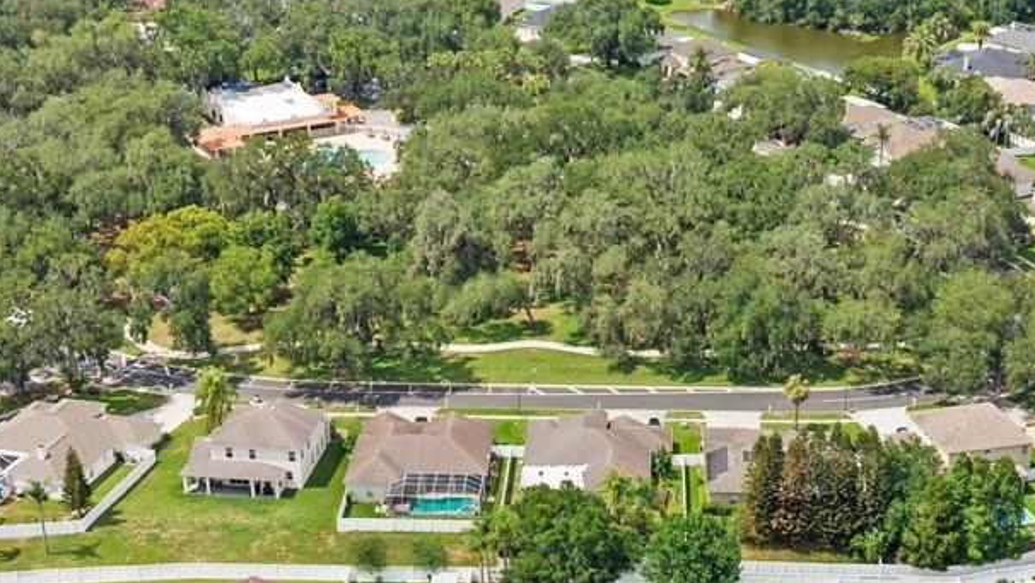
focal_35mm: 69
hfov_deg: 30.5
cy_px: 436
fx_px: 1894
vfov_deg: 17.4
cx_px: 591
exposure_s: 1/4000
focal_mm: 8.67
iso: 200
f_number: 1.8
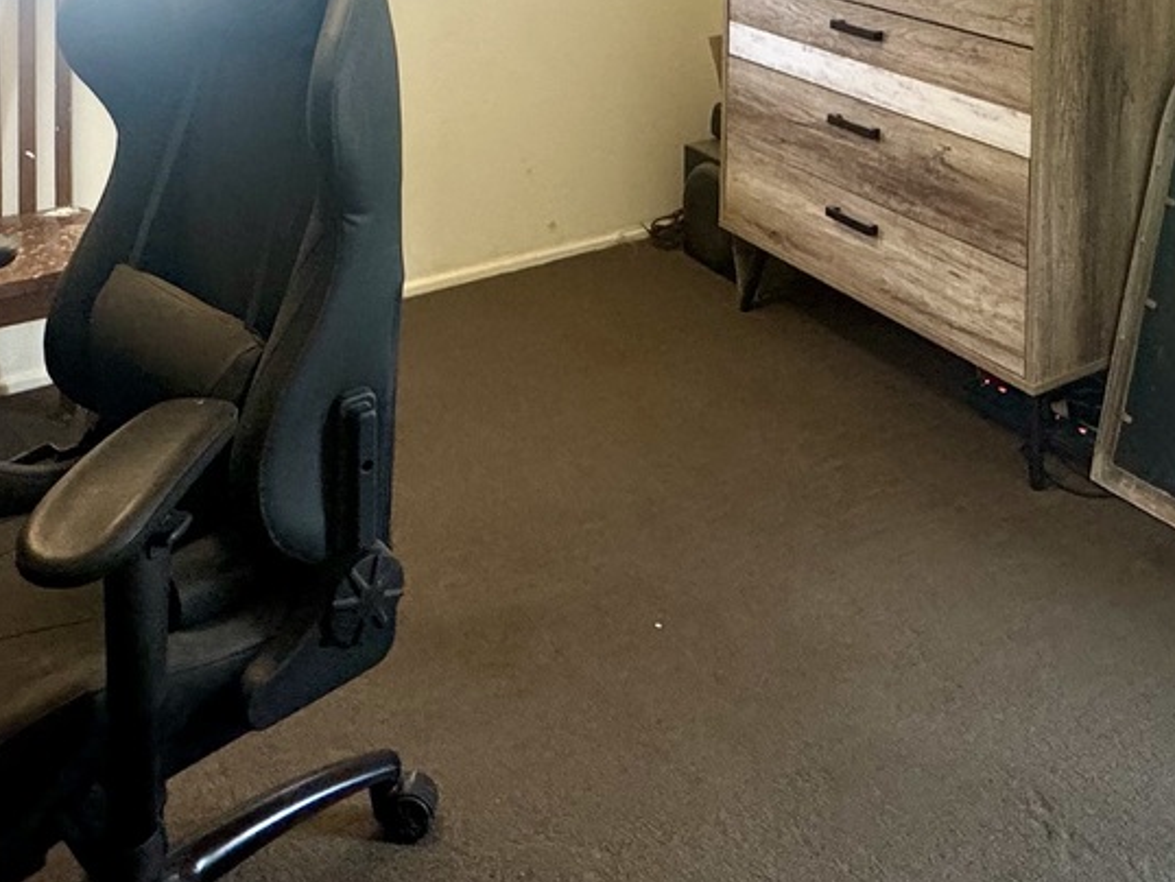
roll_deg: +0.3
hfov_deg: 47.7
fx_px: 1324
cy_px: -215
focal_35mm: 39
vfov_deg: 30.4
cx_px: 670
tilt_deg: -0.8
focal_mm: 2.22
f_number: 2.2
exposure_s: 1/100
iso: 250
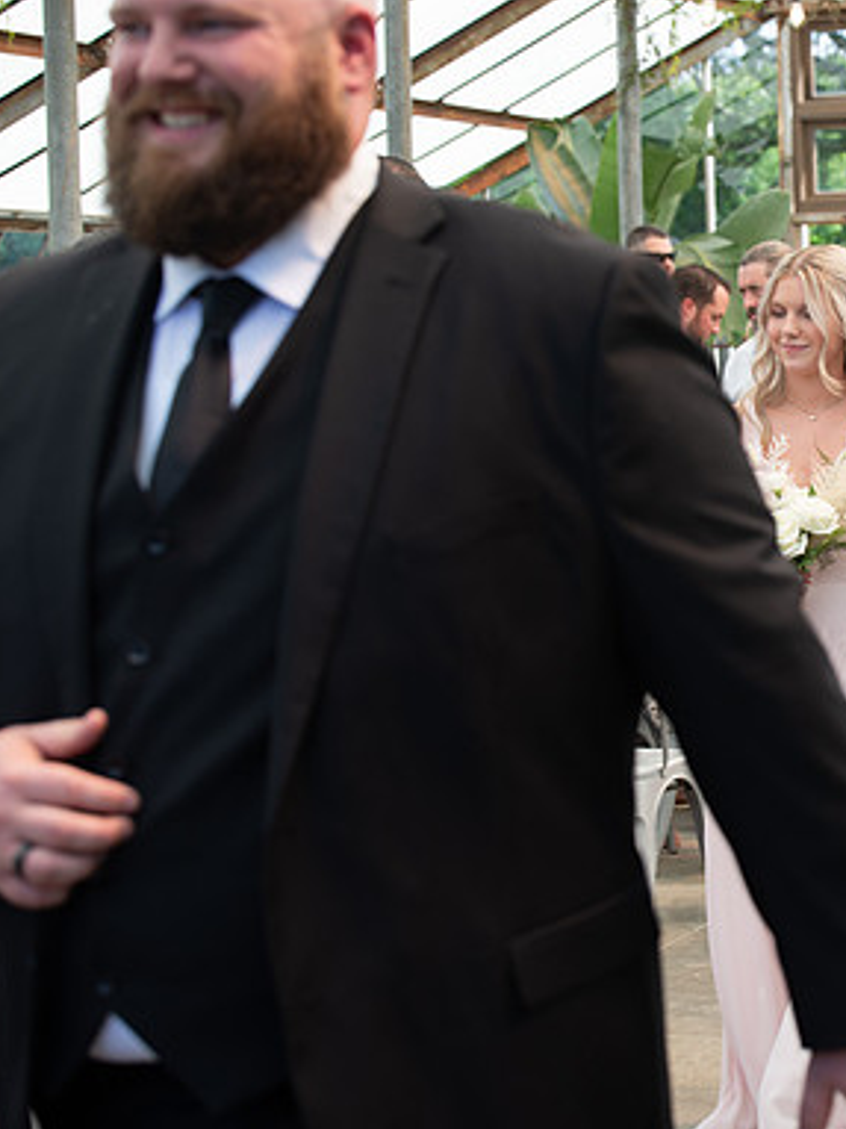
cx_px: 846
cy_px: 567
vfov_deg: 19.3
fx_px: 3326
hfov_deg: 14.3
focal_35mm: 102
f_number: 5.6
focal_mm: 70
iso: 160
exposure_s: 1/200
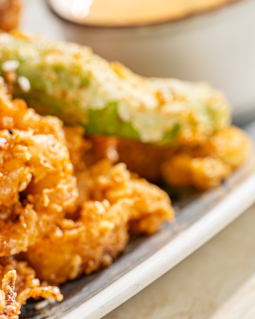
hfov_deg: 5.1
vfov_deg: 6.4
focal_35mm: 302
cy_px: 206
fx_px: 2848
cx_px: -102
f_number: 4.5
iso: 32
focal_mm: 105
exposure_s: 1/200
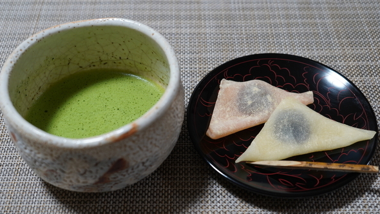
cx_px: 189
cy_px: 114
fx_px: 494
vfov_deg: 24.4
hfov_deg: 42.1
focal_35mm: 49
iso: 800
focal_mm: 46
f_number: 5.6
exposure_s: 1/50
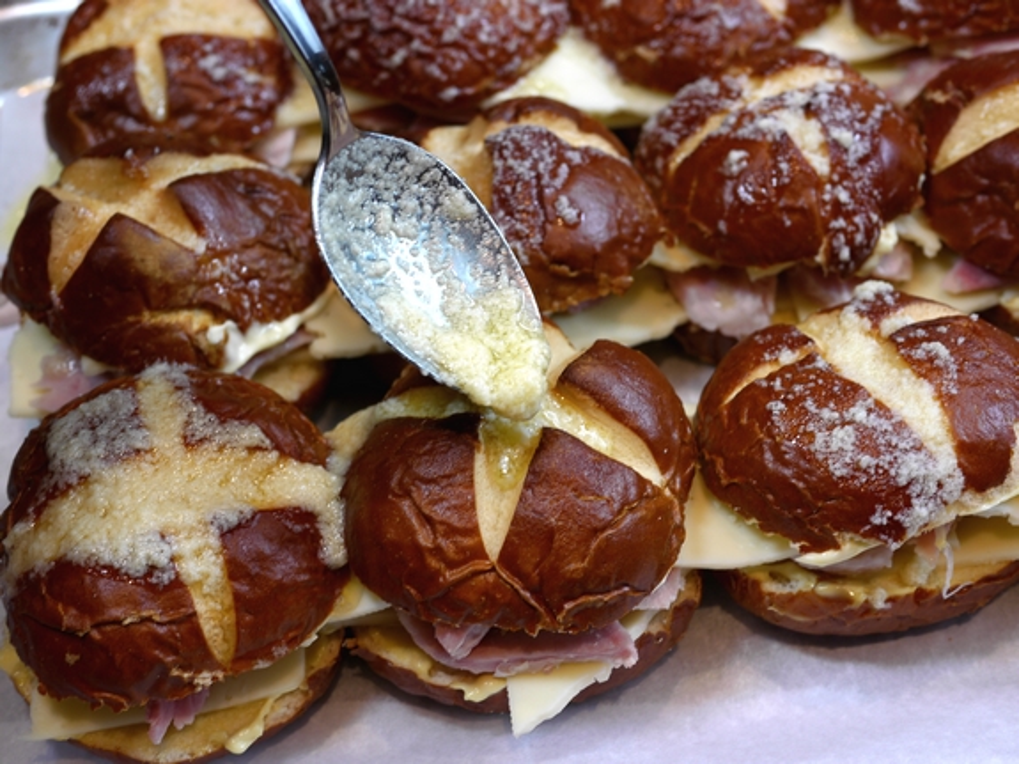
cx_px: 510
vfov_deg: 29.1
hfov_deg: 38.2
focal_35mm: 50
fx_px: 1472
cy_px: 382
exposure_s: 1/30
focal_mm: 25
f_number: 4
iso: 125
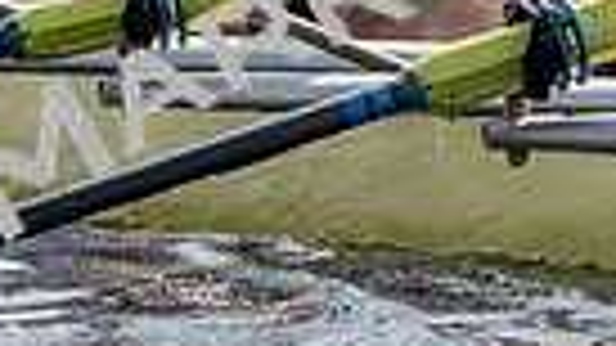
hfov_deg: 1.6
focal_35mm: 1389
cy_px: -227
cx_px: 585
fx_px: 22683
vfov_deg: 0.9
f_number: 6.3
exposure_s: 1/1600
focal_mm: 312
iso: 250
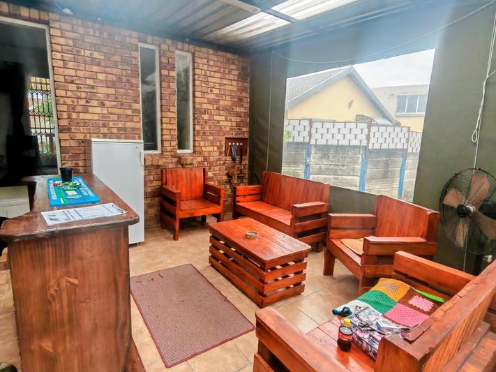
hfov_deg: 87.8
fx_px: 258
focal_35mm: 18
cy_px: 181
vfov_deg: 71.6
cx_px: 245
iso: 50
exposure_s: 1/159
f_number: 2.2
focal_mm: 1.96
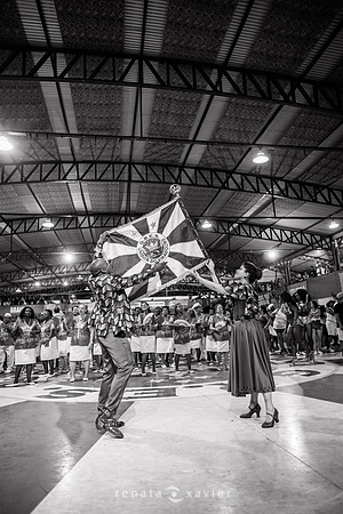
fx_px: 343
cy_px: 257
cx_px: 172
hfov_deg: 53.1
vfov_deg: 73.7
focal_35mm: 24
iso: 1600
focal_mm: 24
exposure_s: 1/250
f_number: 1.8
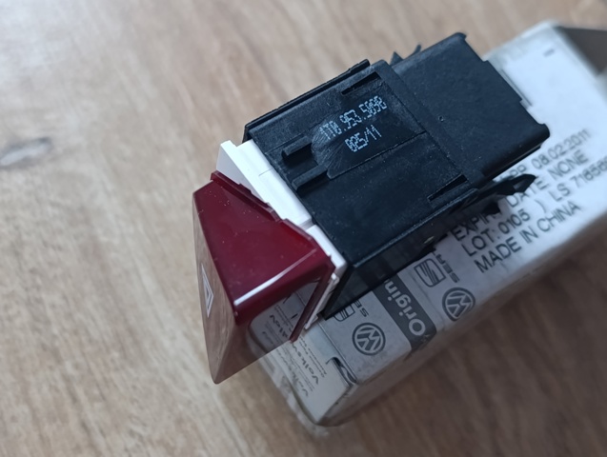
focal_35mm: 46
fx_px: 808
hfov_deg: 41.2
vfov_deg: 31.6
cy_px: 228
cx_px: 304
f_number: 1.6
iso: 1600
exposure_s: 1/25
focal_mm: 6.14
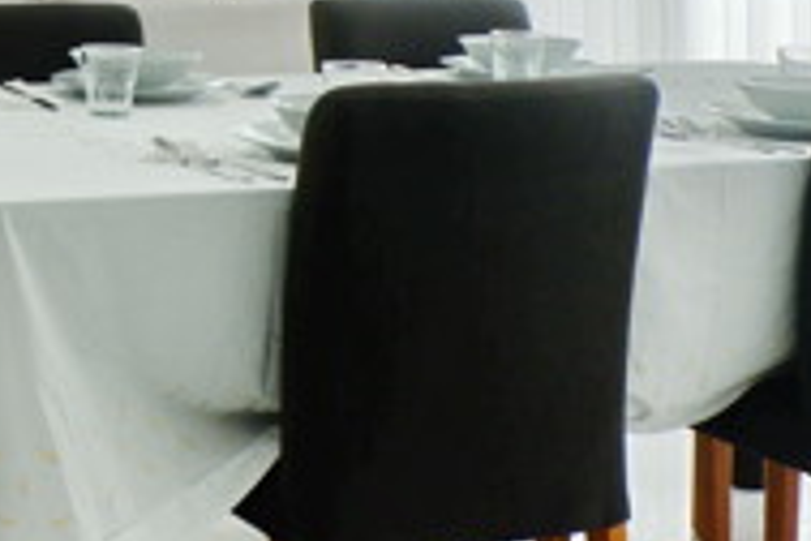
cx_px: -86
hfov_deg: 24.8
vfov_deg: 16.7
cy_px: -202
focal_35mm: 76
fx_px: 1712
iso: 200
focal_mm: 16
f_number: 5.6
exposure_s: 1/180
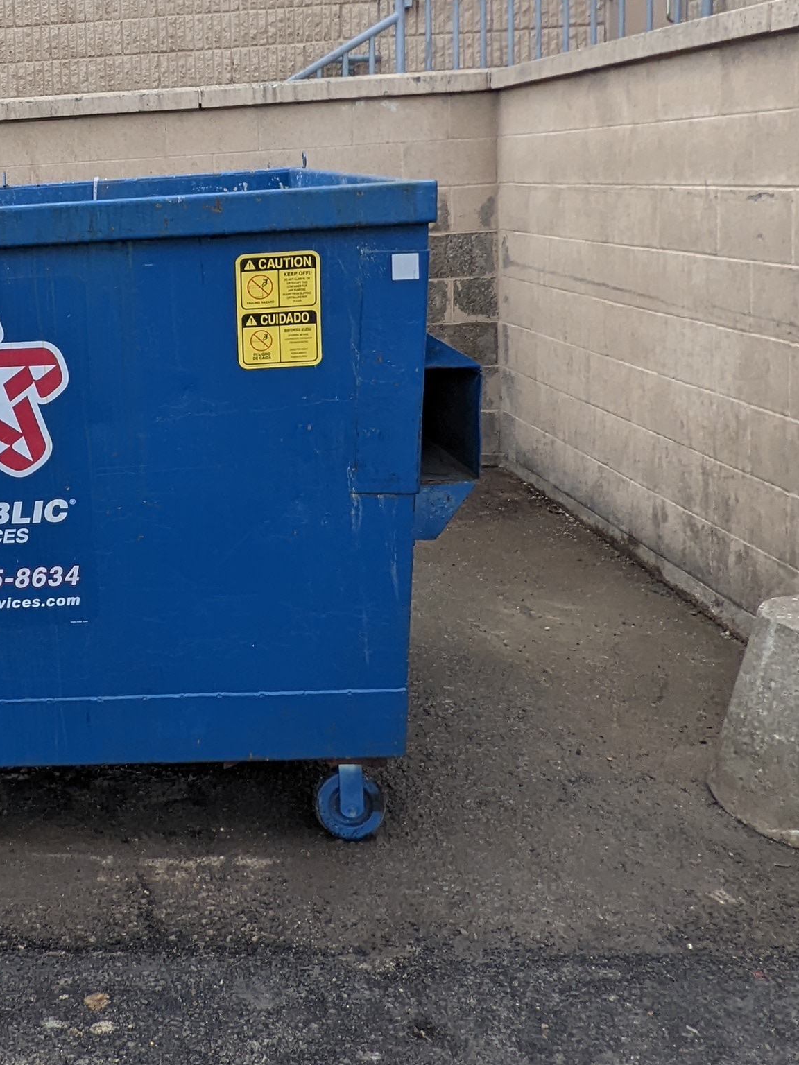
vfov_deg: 43.9
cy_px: 328
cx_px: -25
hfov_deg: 31.4
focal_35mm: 42
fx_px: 1293
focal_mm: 2.22
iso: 28
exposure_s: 1/1316
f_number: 2.2
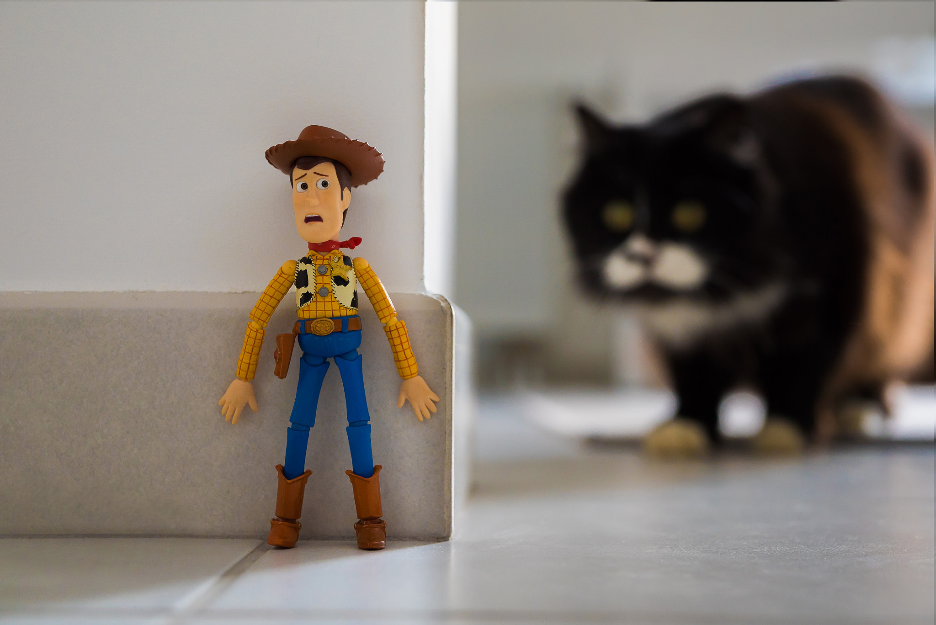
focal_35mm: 70
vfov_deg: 19.5
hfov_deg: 28.8
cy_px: 312
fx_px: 1821
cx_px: 468
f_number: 5
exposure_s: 1/80
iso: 1250
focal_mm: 70
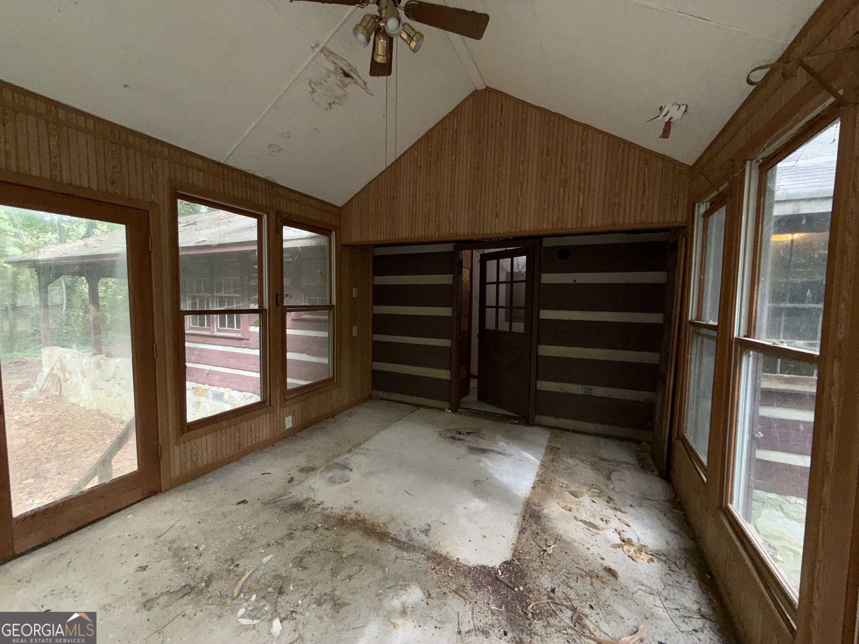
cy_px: 322
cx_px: 430
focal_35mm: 14
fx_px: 347
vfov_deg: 85.7
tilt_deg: -4.1
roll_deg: -0.9
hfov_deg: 102.1
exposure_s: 1/89
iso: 80
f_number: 2.2
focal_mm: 2.22
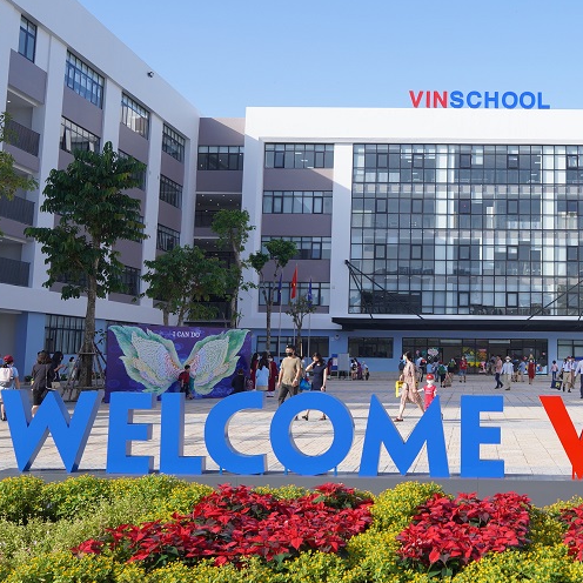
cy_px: 244
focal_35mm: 46
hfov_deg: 35.5
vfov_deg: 36.7
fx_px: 877
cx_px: 471
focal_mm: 24
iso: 200
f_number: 3.5
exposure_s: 1/1250
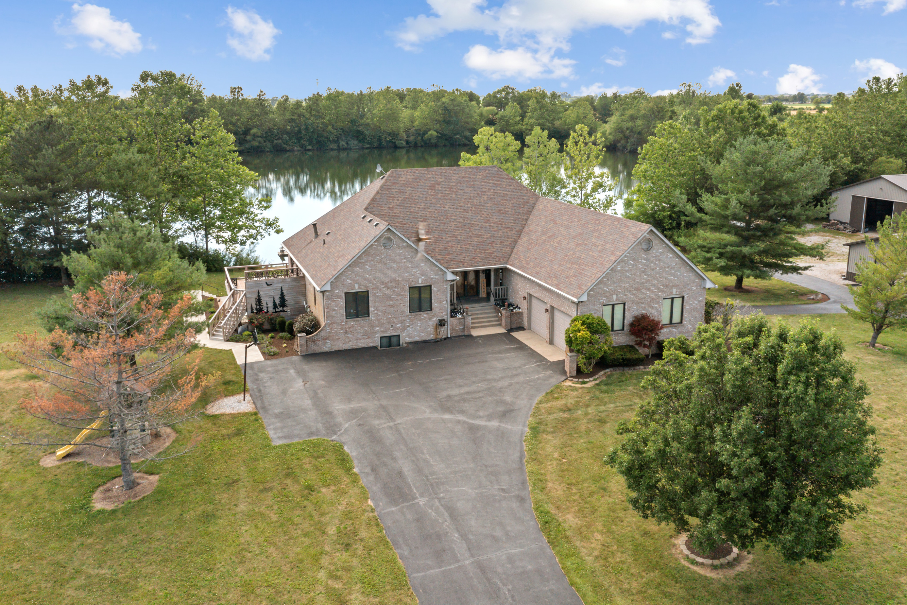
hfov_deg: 60.3
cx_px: 458
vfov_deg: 42.3
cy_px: 294
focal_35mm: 31
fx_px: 781
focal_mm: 10.26
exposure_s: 1/120
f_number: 5.6
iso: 100
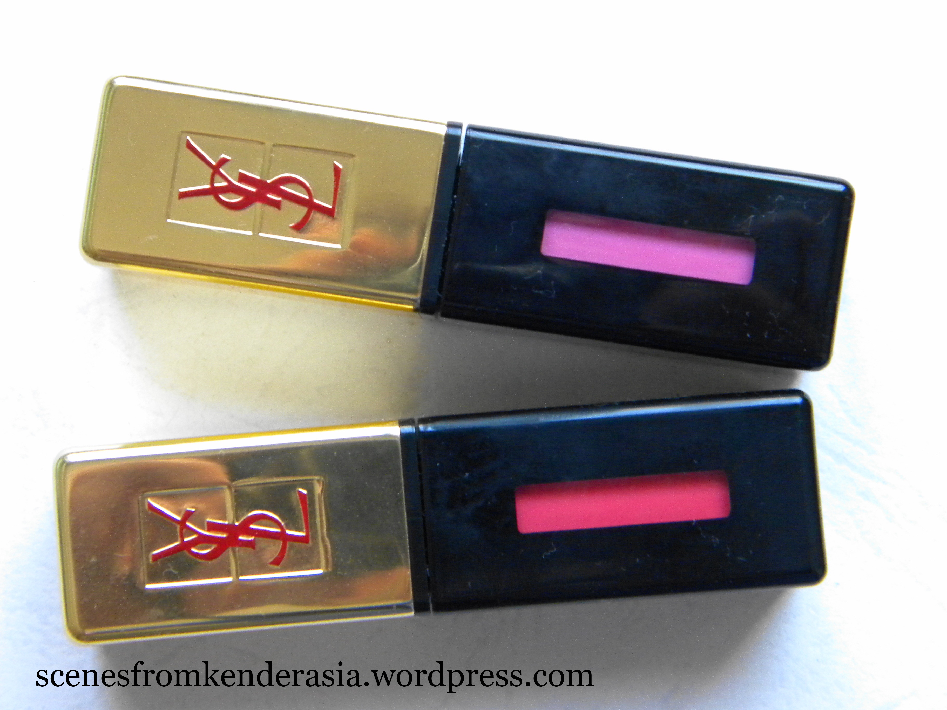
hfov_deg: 23.6
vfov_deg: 17.8
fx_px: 2271
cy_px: 355
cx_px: 474
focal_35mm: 83
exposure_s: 1/11
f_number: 4.5
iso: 400
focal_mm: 15.1
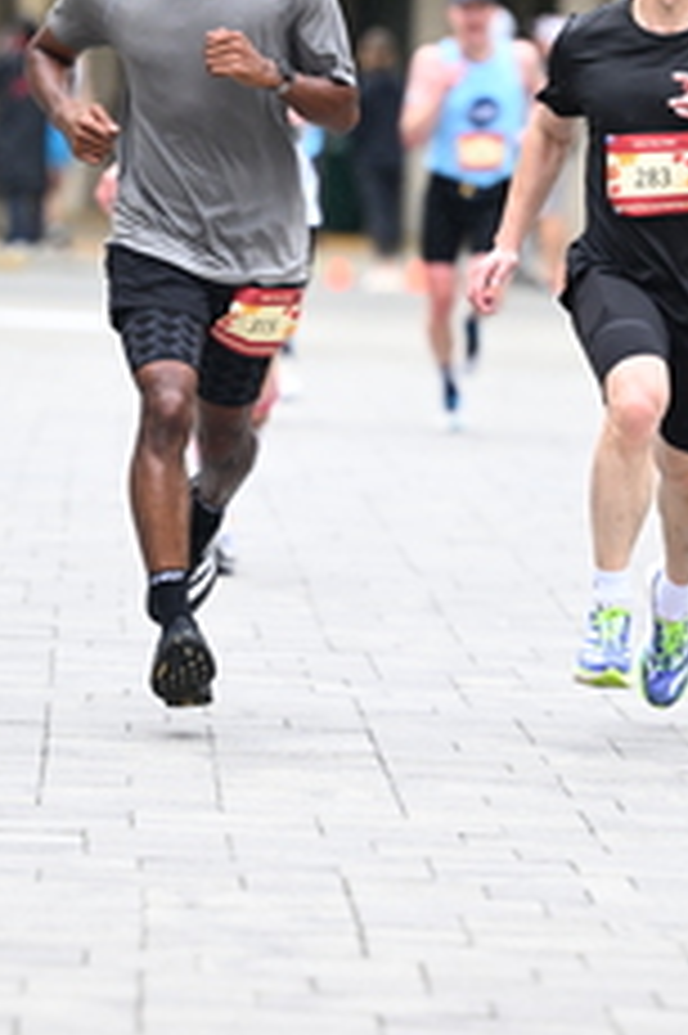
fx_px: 10651
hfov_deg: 3.7
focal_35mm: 371
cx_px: 313
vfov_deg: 5.6
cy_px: 500
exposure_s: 1/1600
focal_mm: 155
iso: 1250
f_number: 2.8
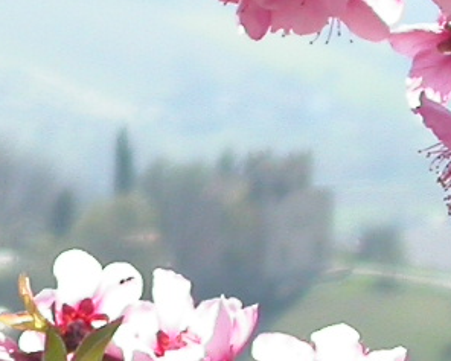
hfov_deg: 5.1
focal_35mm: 375
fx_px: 5007
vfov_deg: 4.1
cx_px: -311
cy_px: 288
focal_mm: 14.7
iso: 100
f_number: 3.3
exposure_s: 1/1000
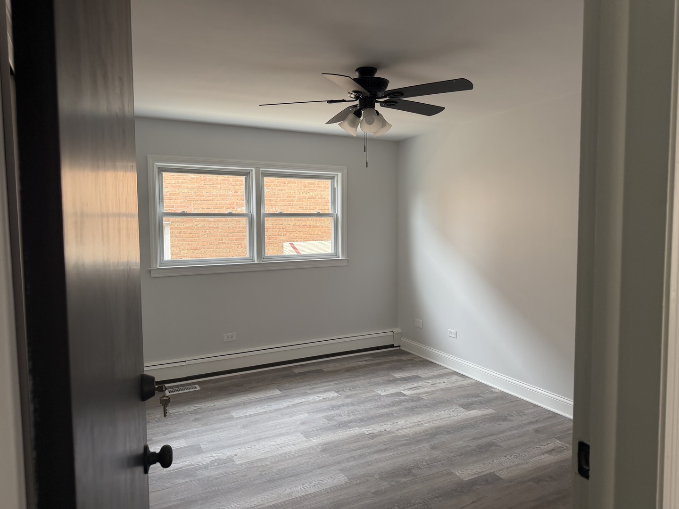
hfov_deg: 71.6
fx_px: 471
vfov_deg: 56.8
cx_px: 340
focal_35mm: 24
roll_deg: +1.5
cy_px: 254
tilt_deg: -3.1
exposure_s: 1/212
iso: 160
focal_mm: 6.76
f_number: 1.78
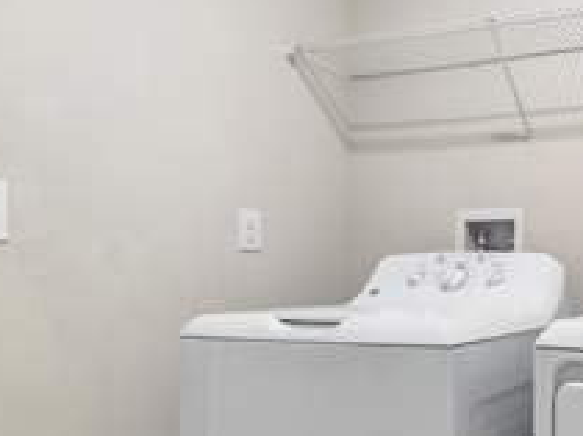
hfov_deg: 46.6
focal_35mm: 33
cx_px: 580
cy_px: 296
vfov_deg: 42.2
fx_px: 555
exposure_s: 1/1.67
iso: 100
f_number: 7.1
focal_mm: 10
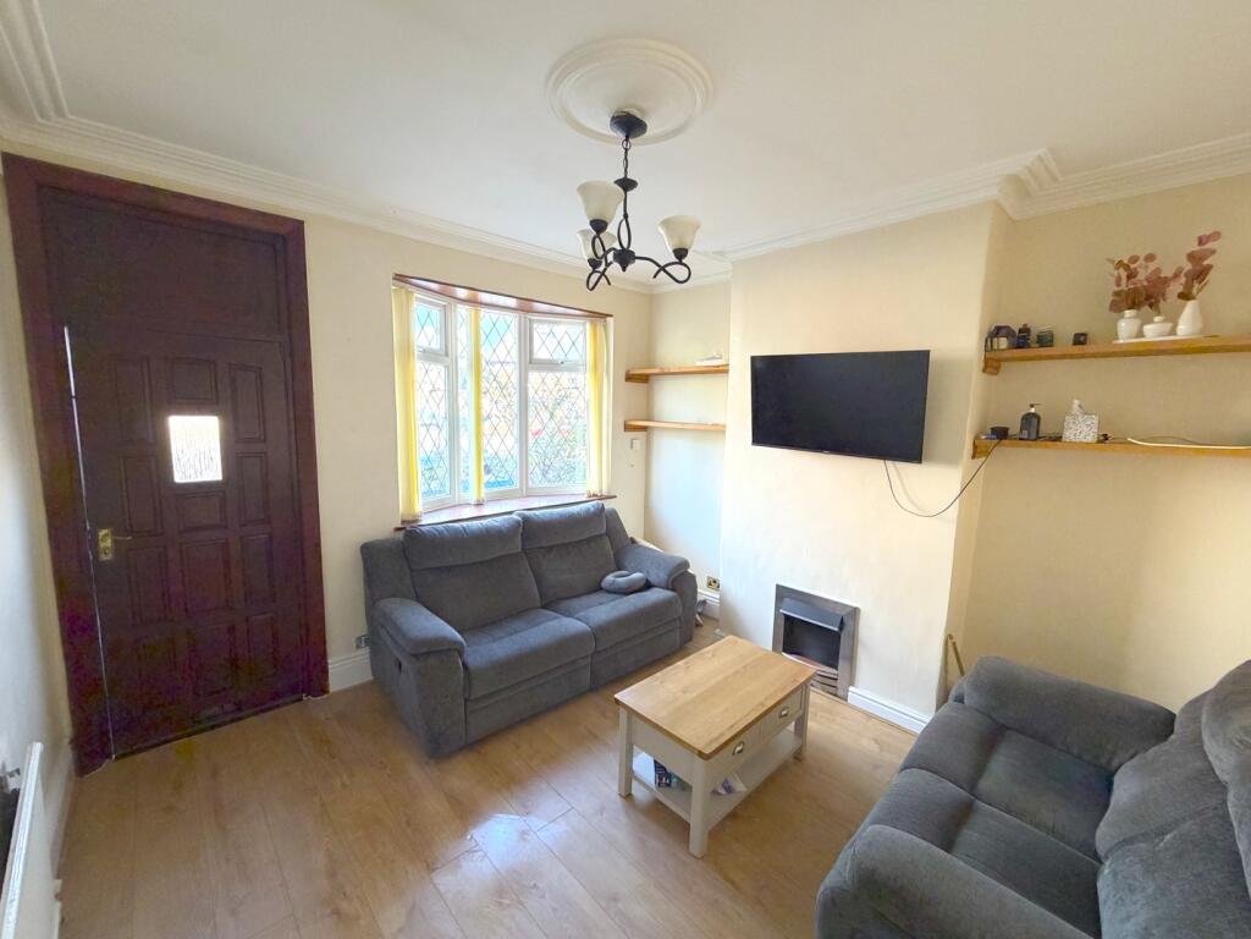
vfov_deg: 85.7
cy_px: 470
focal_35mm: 14
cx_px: 626
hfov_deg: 102.1
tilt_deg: -6.7
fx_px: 506
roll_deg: +0.0
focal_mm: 2.22
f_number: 2.2
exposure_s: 1/99
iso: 320
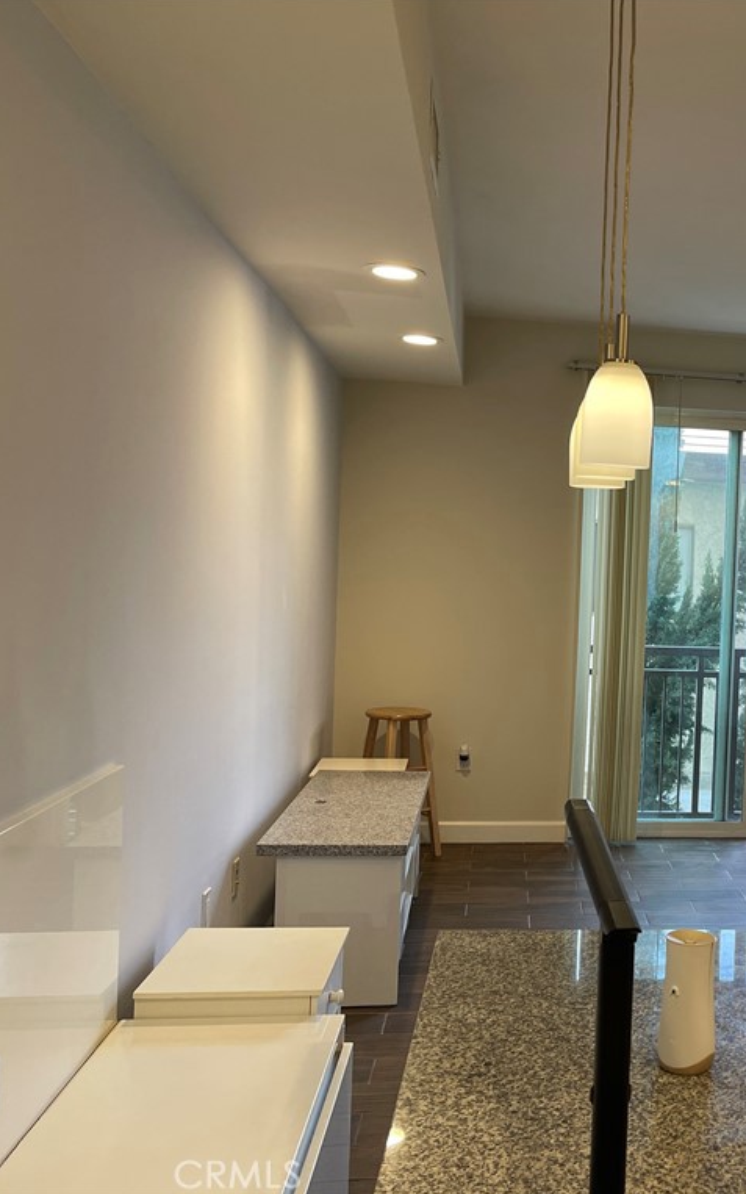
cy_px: 596
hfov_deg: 32.3
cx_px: 710
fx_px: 1203
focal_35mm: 37
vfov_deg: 52.7
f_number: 1.6
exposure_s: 1/120
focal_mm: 5.1
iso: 100
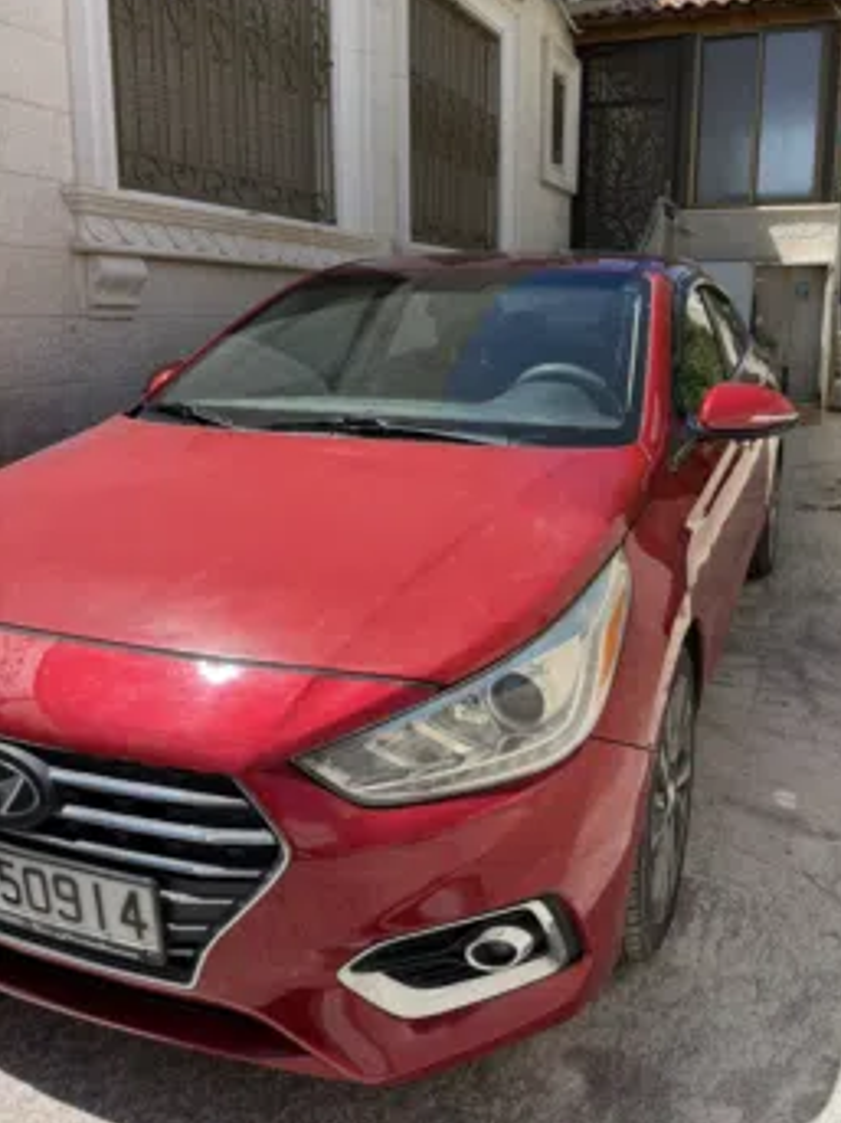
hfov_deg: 49.5
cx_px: 488
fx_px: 908
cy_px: 478
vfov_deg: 63.1
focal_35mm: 28
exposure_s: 1/3584
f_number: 1.78
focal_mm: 6.76
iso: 100
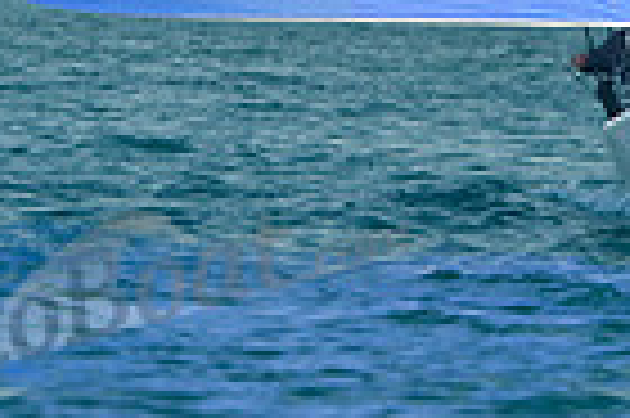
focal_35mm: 831
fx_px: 14525
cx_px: 648
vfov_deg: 1.7
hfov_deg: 2.5
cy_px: 7
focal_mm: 200
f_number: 6.3
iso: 200
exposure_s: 1/640
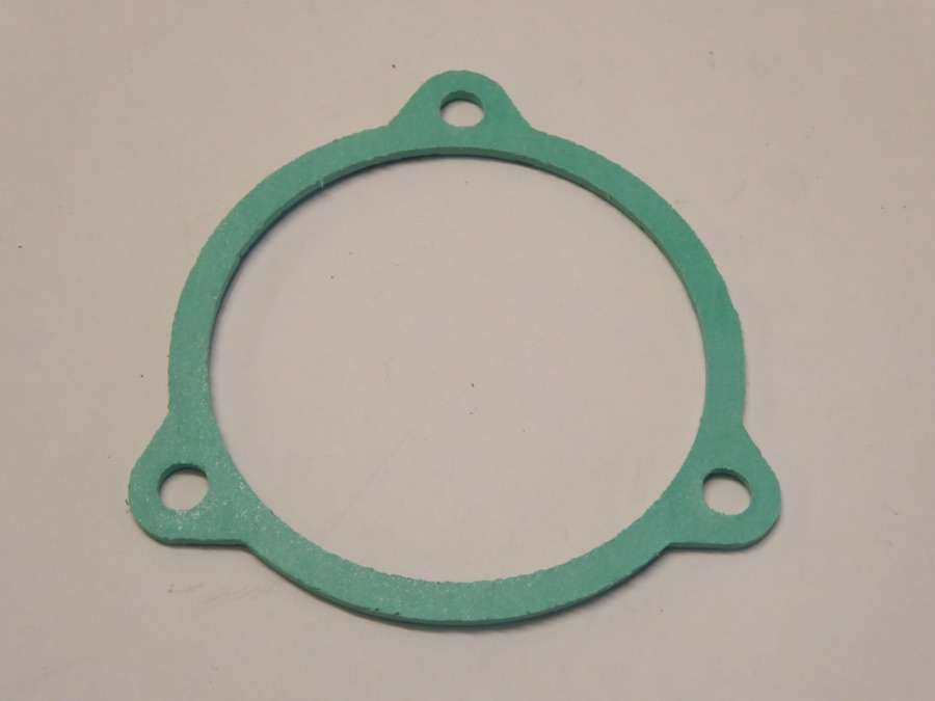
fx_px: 2026
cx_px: 468
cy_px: 350
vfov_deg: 19.6
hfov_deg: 26.0
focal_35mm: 75
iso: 400
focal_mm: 12.5
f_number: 4.5
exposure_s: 1/60
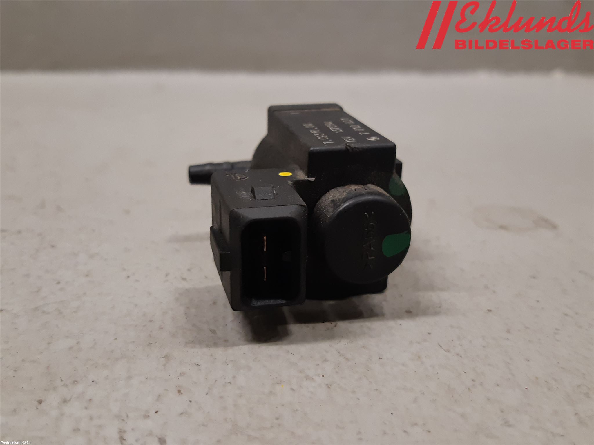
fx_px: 446
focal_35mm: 26
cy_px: 222
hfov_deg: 67.3
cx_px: 297
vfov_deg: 53.1
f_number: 1.7
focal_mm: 3.93
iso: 160
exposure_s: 1/50
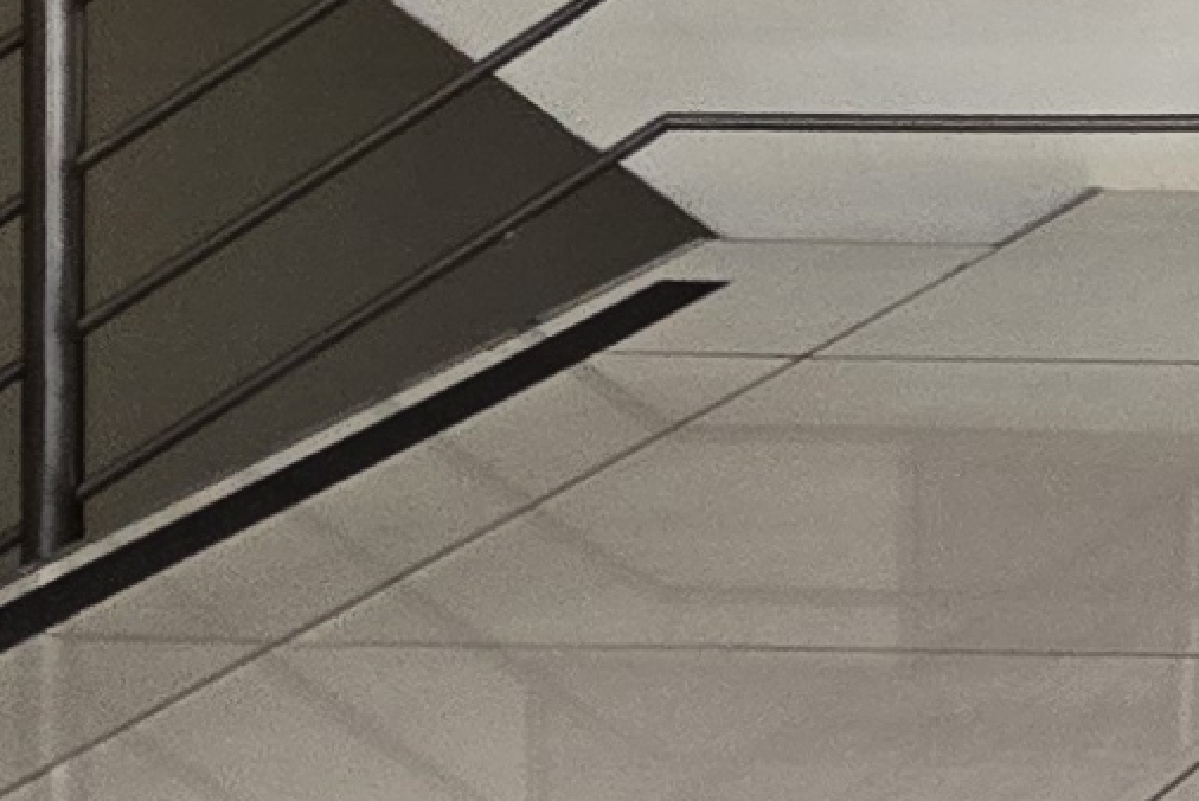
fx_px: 6298
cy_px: -1088
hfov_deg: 8.6
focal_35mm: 189
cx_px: 3888
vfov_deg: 6.9
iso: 125
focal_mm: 5.4
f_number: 1.8
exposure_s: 1/508
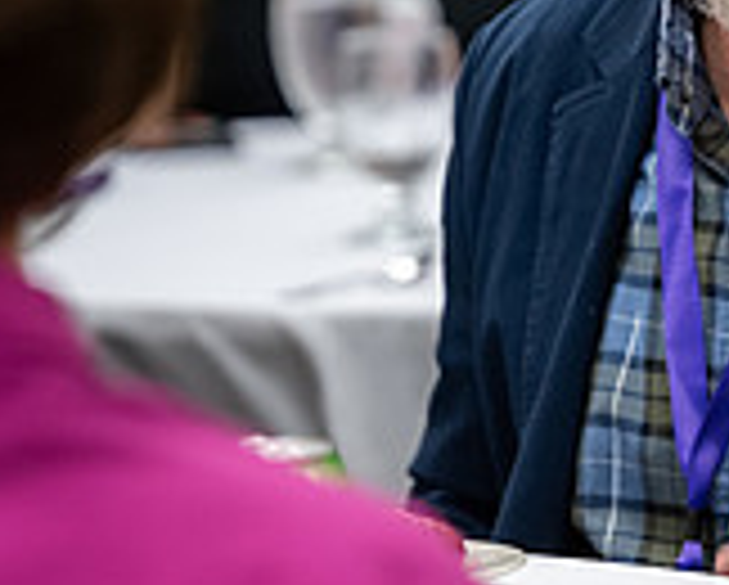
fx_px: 9786
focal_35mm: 453
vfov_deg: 3.4
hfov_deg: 4.3
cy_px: 2
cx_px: 788
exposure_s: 1/160
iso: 1250
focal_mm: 135
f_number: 2.8
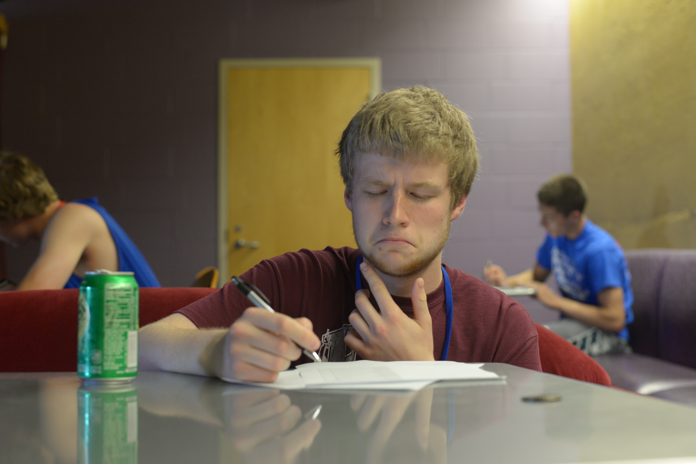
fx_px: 967
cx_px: 348
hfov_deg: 39.6
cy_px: 232
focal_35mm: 50
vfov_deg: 27.0
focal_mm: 50
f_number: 3.5
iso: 2000
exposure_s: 1/125
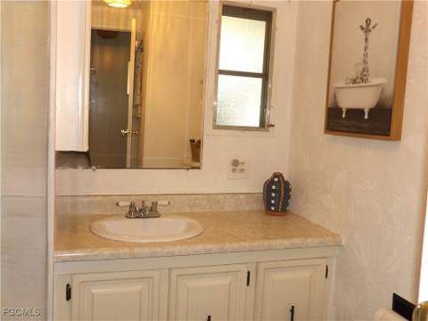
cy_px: 160
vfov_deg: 42.9
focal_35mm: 33
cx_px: 214
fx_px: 408
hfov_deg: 55.4
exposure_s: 1/33
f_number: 3.6
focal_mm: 5.9
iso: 200
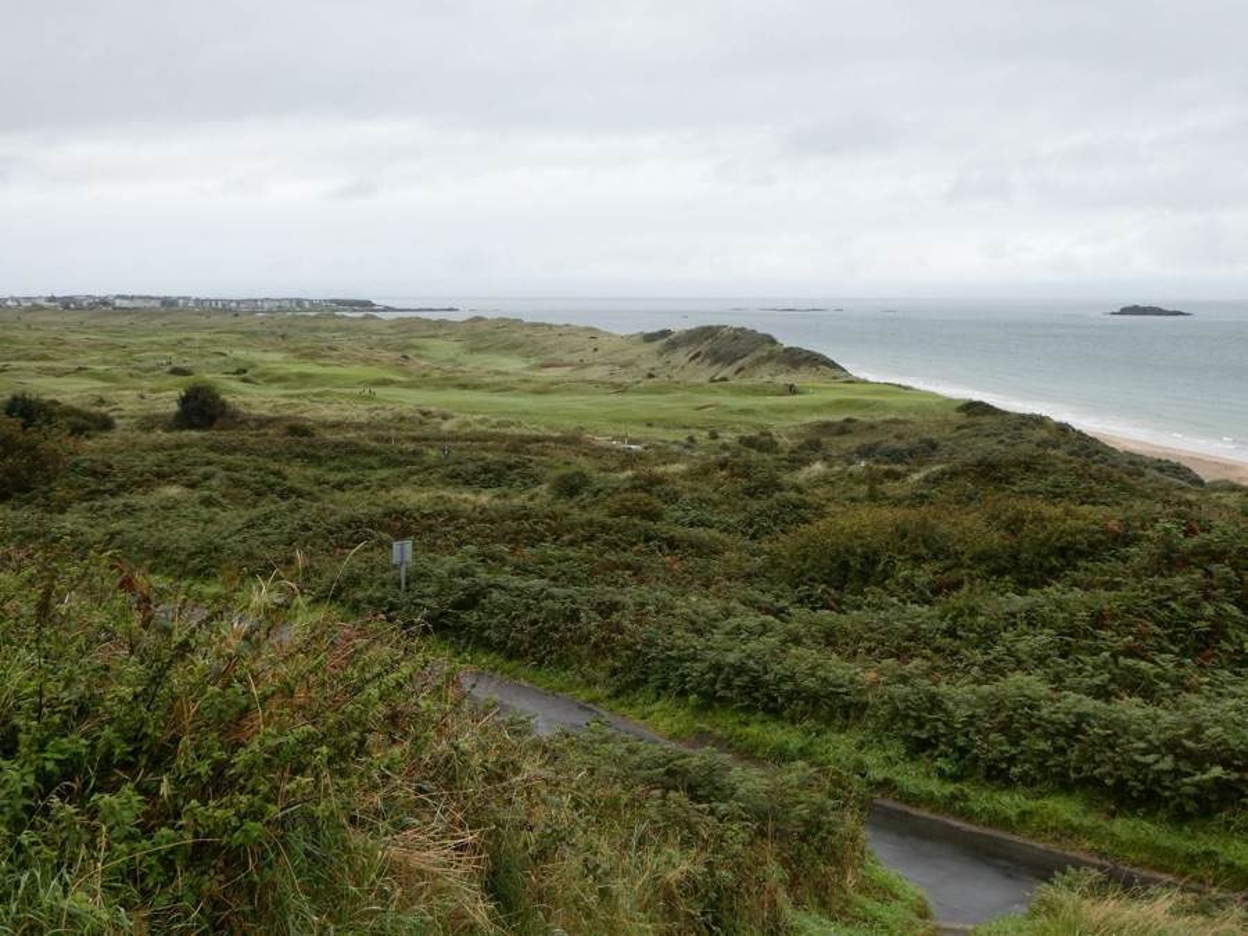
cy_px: 468
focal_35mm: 40
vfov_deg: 36.0
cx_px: 624
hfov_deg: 46.8
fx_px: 1442
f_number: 3.8
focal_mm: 7.2
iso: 80
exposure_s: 1/100
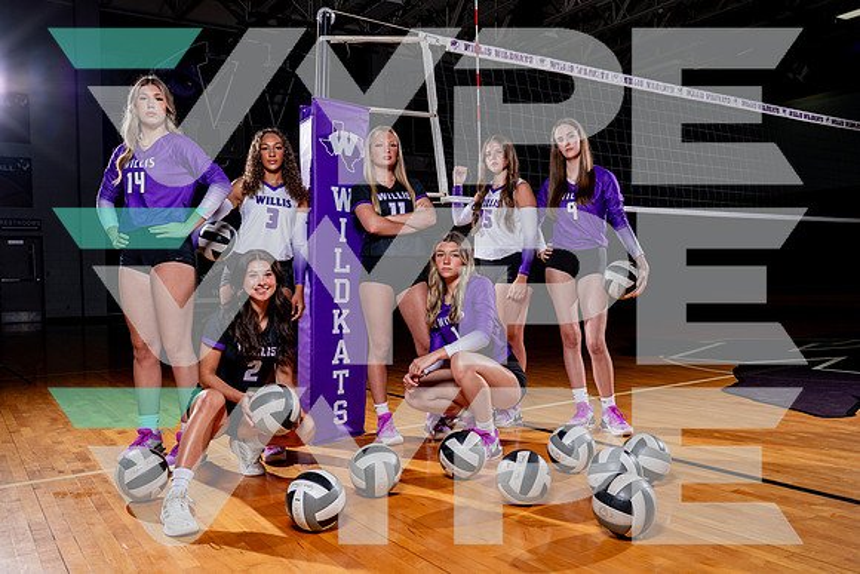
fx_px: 722
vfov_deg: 43.4
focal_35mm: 30
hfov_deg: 61.6
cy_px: 287
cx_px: 430
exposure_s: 1/250
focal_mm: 30
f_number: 8
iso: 100
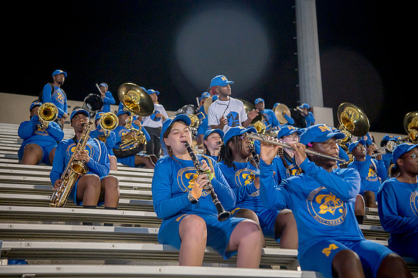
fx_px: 812
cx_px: 209
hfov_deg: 28.9
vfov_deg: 19.4
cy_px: 139
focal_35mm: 70
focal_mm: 70
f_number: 4
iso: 2000
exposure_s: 1/200
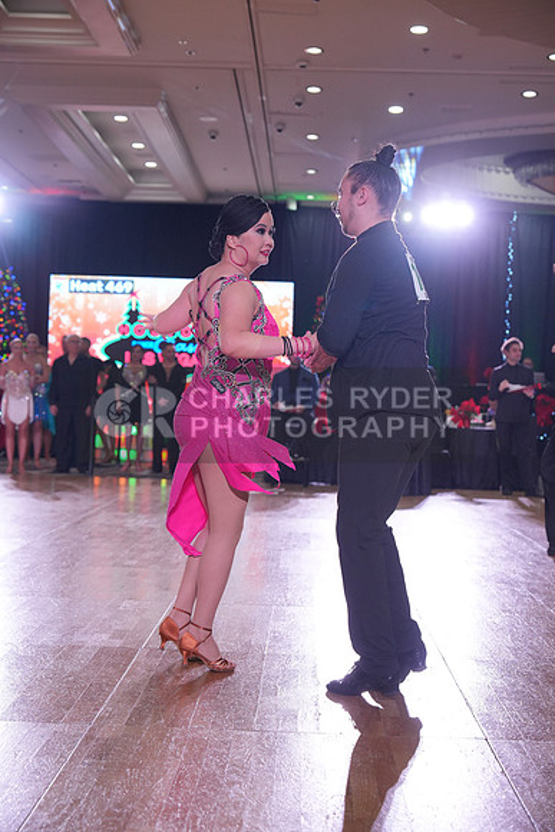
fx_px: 1248
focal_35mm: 54
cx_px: 278
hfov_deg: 25.1
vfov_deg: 36.9
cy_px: 416
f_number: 4
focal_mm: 54
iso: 1600
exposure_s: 1/500
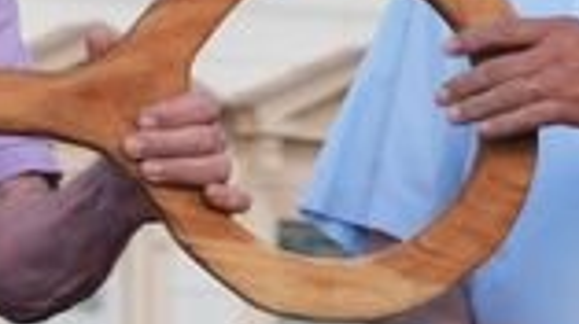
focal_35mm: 472
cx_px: -277
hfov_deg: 4.6
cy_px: 377
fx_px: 7240
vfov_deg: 2.6
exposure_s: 1/80
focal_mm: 69
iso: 200
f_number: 5
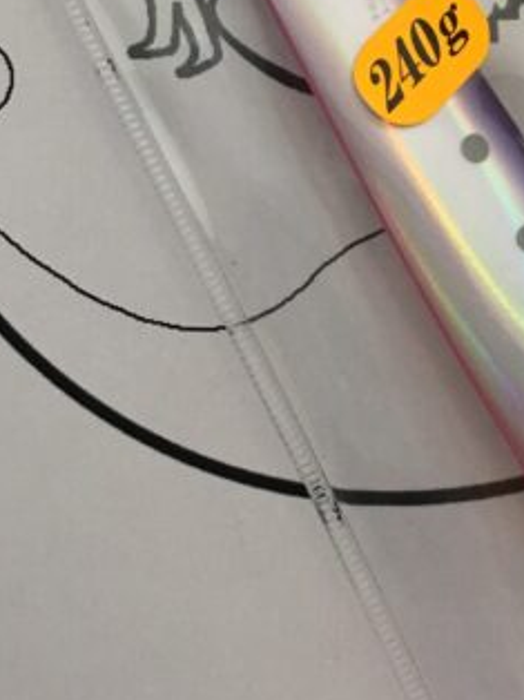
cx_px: 430
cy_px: 214
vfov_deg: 26.2
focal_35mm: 74
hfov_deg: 19.6
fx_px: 1496
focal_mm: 4.15
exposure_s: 1/33
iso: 64
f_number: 2.2
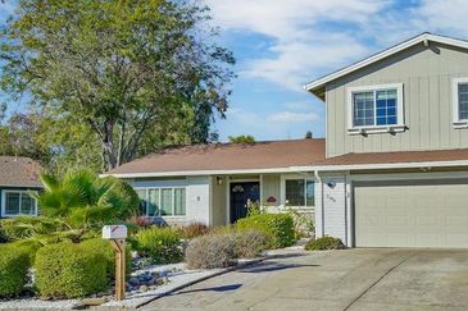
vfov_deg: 28.0
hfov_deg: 40.8
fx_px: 624
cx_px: 299
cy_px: 182
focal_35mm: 48
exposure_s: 1/1000
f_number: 9
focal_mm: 35
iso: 400
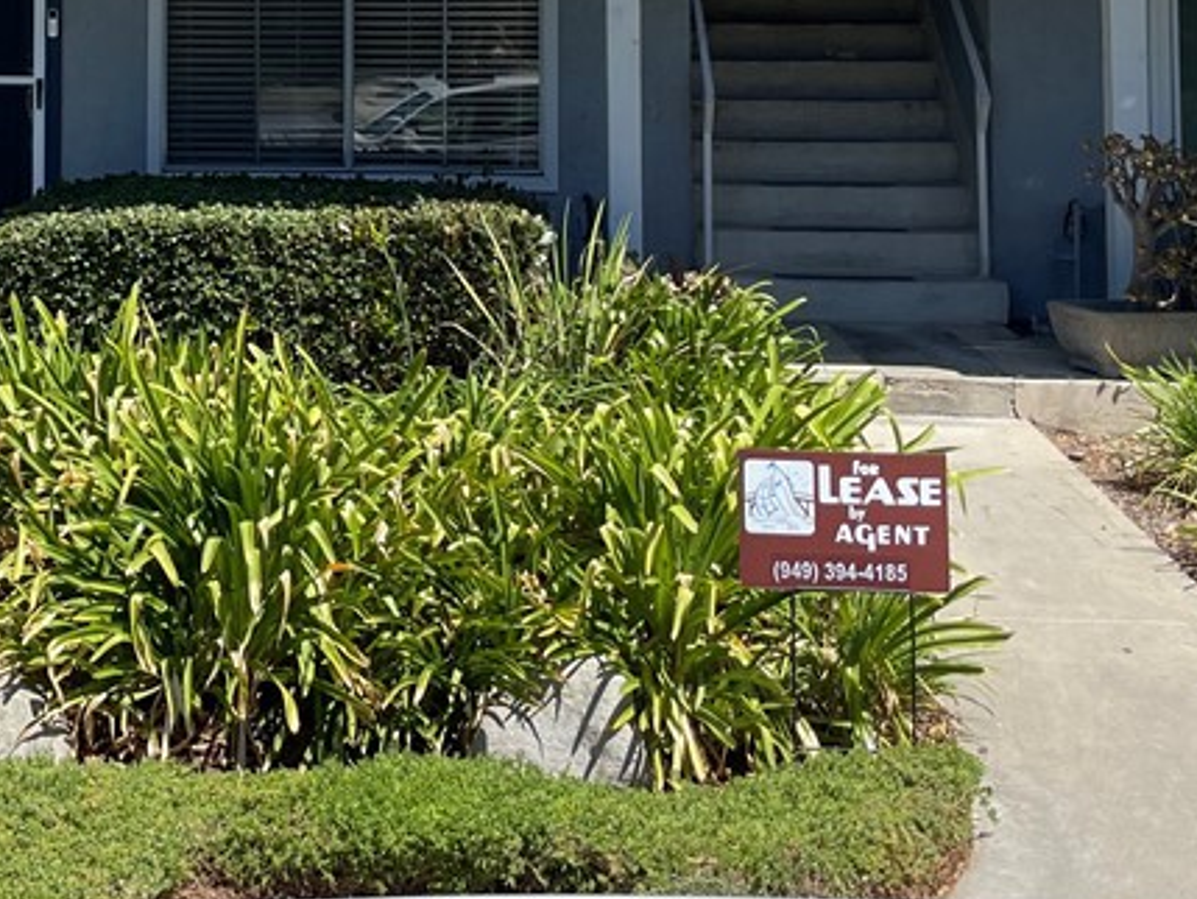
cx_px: 243
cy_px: -56
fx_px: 2145
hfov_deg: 30.4
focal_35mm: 62
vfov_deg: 22.5
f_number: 1.6
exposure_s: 1/2257
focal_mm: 4.2
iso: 32
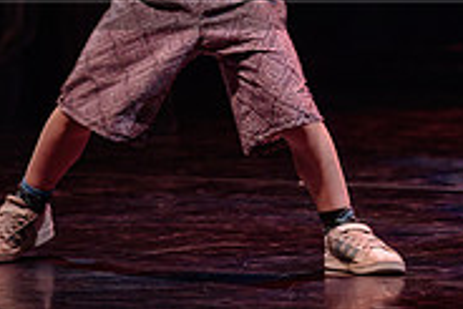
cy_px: -197
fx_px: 7851
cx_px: 222
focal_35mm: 610
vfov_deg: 2.3
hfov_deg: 3.4
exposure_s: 1/160
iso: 1600
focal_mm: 165
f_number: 2.8
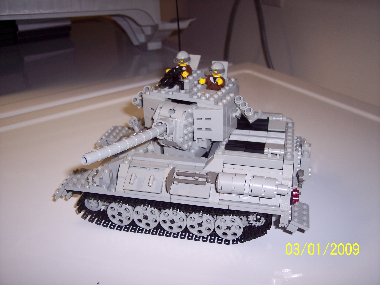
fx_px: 428
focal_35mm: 39
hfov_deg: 47.9
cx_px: 190
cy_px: 142
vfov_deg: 36.8
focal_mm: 8
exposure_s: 1/60
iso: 100
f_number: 2.8
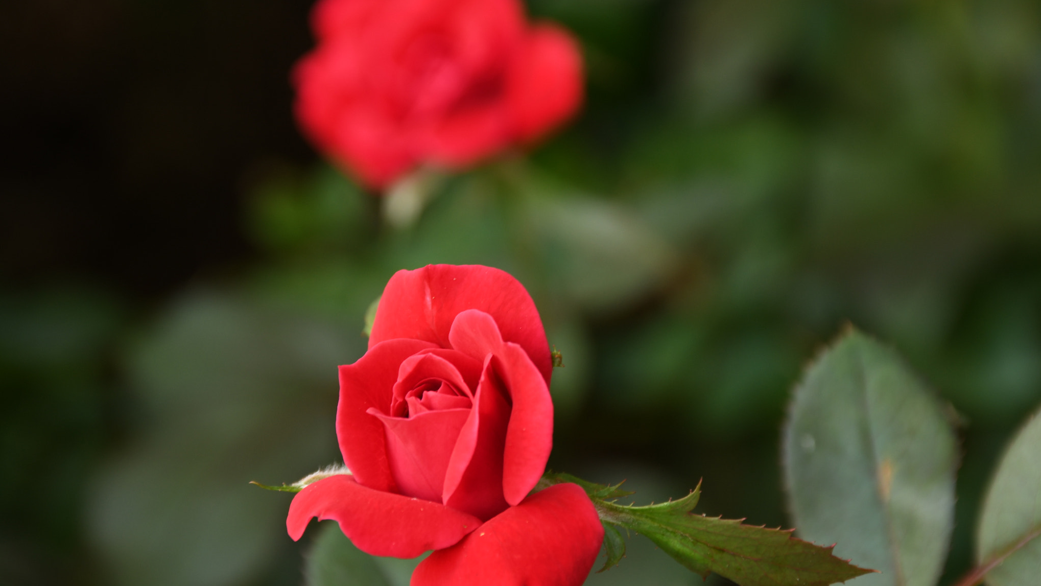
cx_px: 523
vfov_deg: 5.5
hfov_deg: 9.8
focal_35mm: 221
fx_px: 6101
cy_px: 275
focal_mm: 140
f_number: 9
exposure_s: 1/20
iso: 250
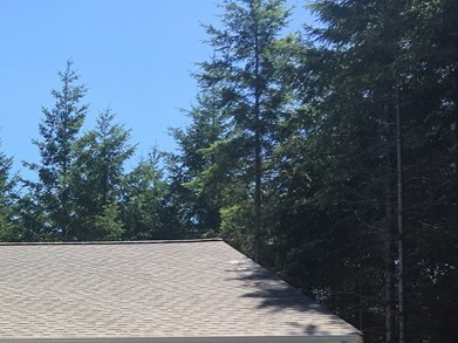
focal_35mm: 76
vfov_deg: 18.2
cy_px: 435
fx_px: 1005
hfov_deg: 23.6
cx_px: -83
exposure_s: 1/739
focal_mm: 4.15
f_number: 2.2
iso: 25
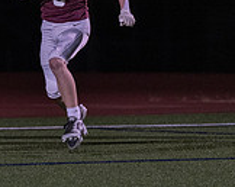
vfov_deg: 1.7
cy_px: -4
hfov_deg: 2.1
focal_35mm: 906
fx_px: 6290
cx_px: -88
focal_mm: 200
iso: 3200
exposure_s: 1/1000
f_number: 2.8
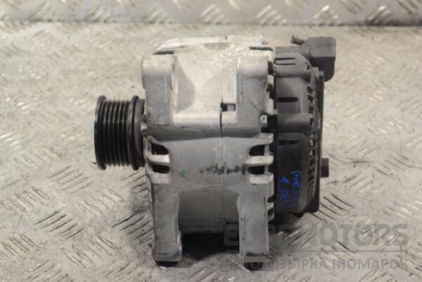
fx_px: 967
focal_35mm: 82
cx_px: 211
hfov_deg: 24.6
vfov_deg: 16.6
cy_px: 141
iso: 3200
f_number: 8
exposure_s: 1/250
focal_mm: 55
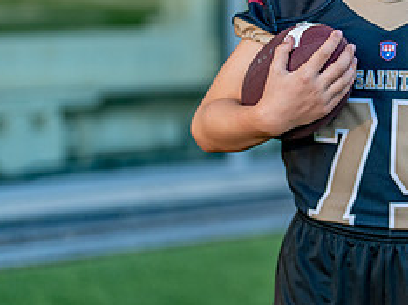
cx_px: 386
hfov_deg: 14.0
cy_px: 53
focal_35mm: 139
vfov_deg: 10.6
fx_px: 1637
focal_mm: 50
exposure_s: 1/1600
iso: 200
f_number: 1.2
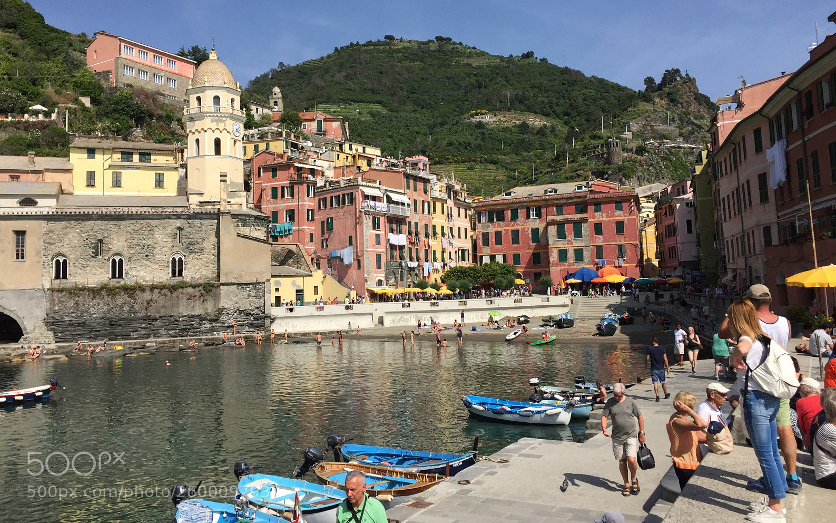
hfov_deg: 61.2
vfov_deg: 40.5
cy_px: 217
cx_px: 416
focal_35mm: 31
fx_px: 706
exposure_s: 1/3049
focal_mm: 4.15
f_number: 2.2
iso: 32
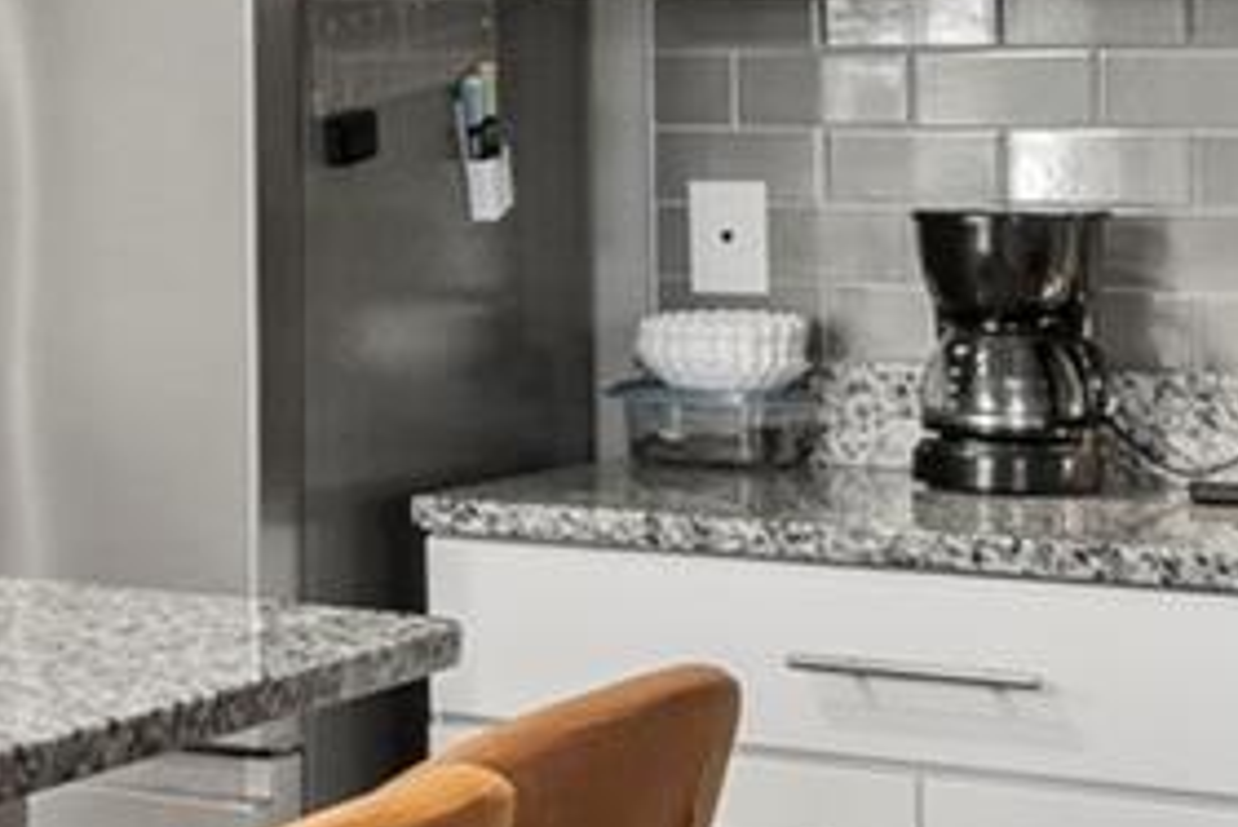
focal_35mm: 103
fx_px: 3544
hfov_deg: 15.1
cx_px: -1393
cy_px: 35
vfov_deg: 13.2
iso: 640
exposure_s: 1/3
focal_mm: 18
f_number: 8
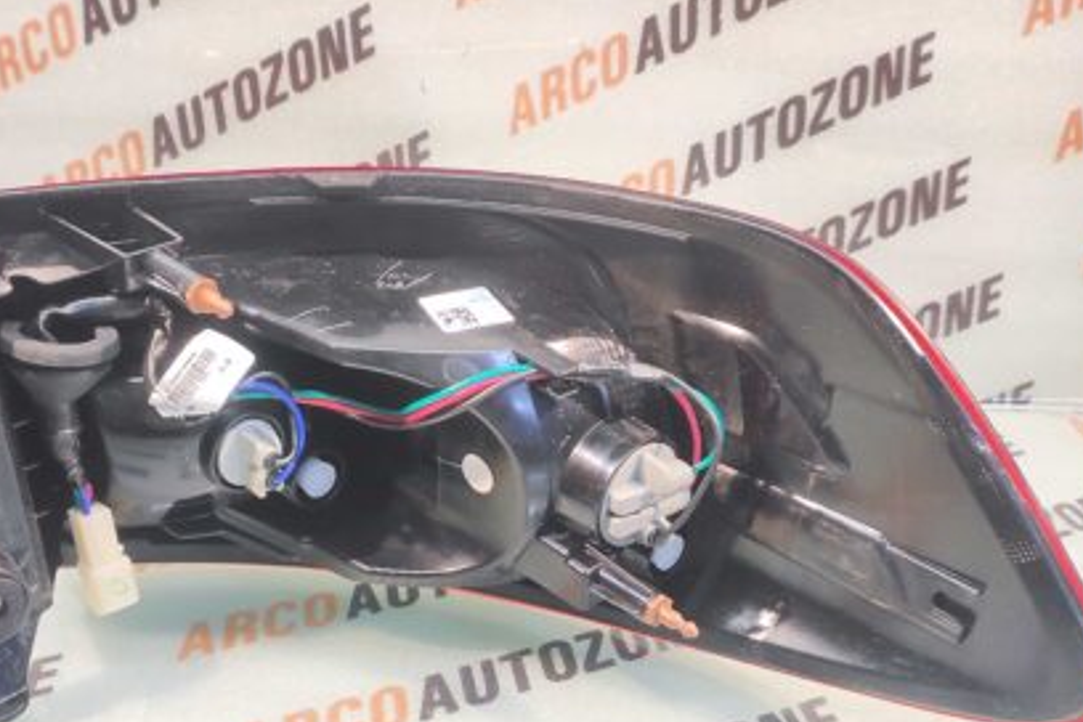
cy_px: 458
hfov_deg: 68.0
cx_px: 388
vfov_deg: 49.0
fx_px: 782
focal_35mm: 26
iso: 341
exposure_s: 1/25
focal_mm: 4.74
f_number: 1.79
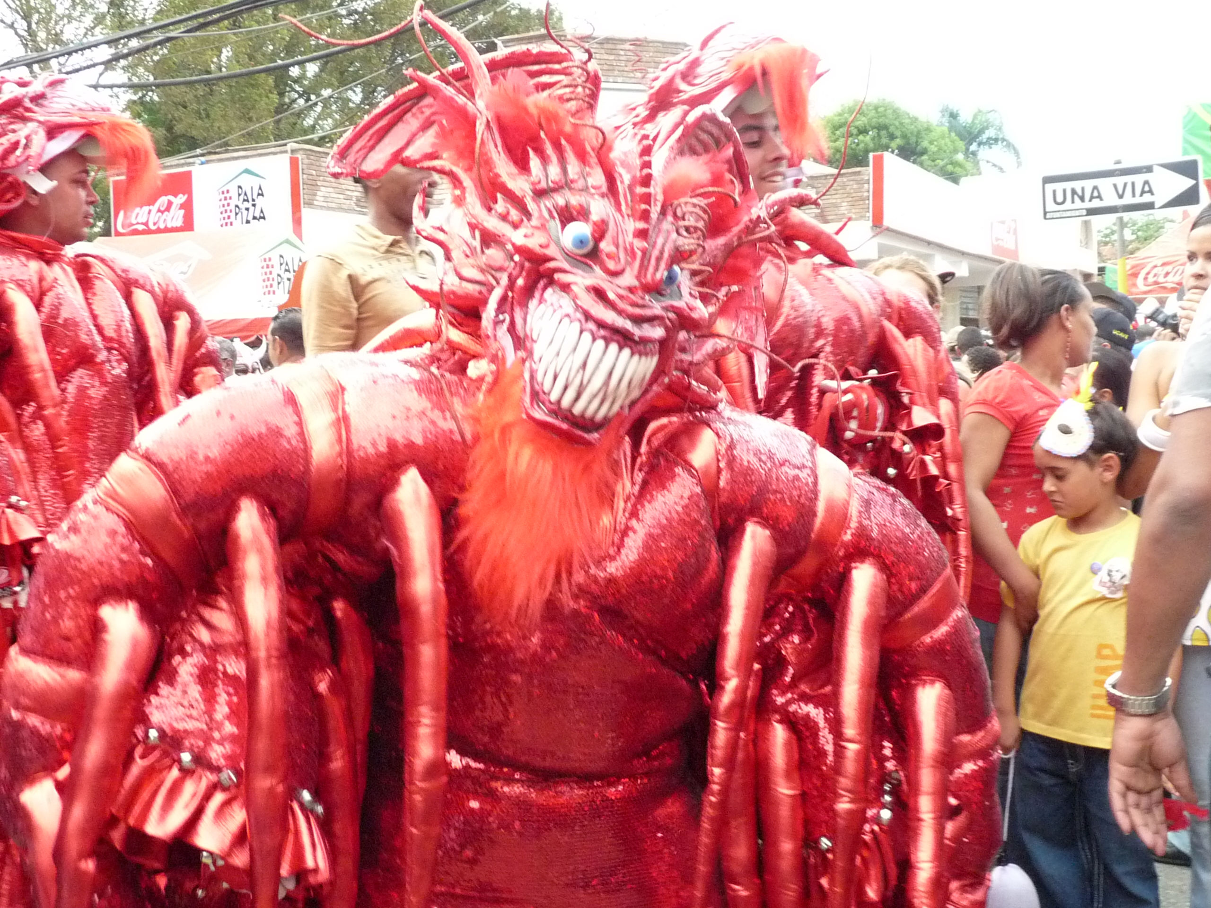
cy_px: 454
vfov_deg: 36.8
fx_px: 1364
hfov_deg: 47.9
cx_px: 606
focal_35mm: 39
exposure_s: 1/125
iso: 400
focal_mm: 4.8
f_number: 2.8
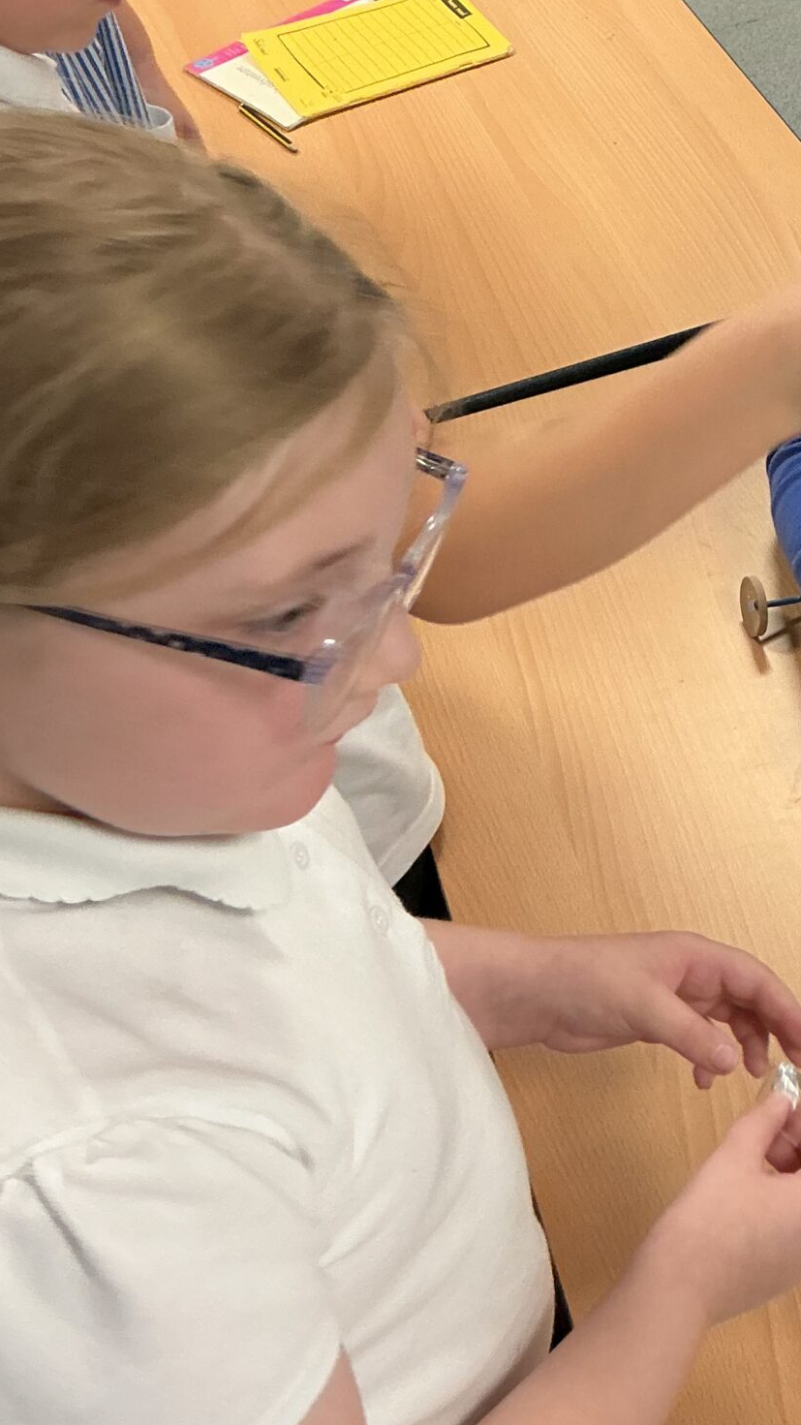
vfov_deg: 37.5
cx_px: 893
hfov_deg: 20.7
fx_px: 2078
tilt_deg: -43.8
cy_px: 487
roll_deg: +5.3
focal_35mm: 55
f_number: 1.8
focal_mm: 3
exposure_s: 1/60
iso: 125
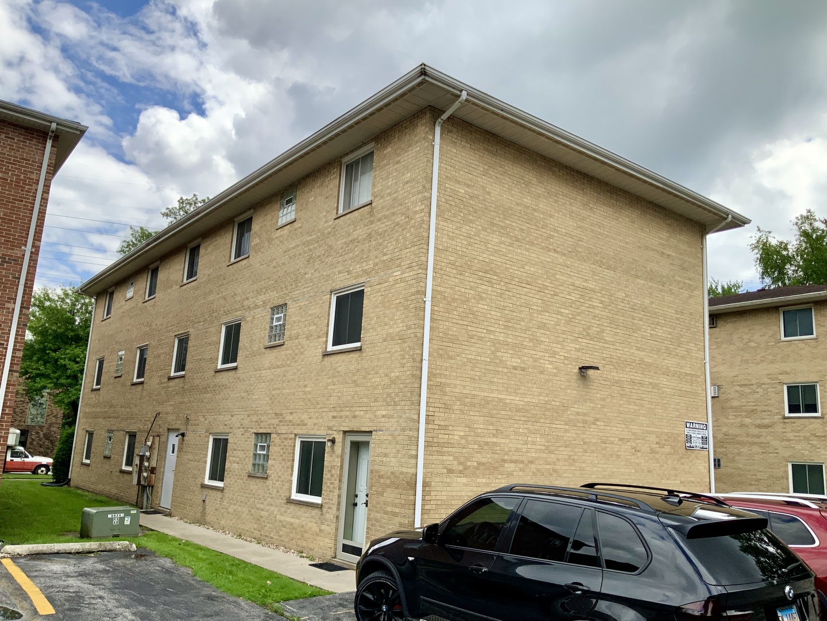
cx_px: 414
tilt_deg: +12.1
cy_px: 310
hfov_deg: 61.7
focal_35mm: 29
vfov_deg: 48.2
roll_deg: -3.4
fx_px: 693
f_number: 1.8
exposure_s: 1/1490
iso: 16
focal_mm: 3
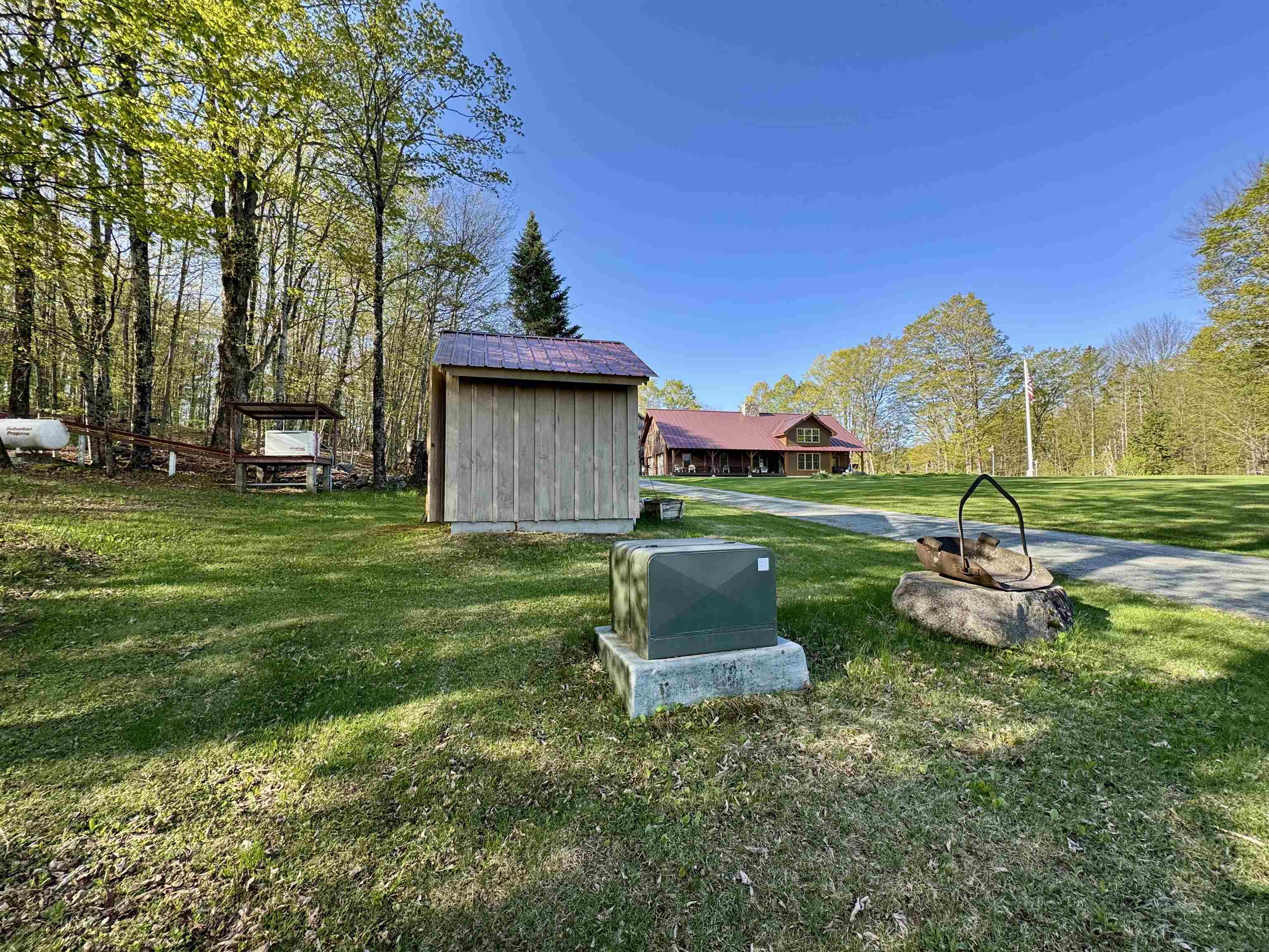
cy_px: 476
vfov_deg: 85.7
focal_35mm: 14
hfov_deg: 102.1
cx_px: 634
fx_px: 513
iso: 40
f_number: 2.2
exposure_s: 1/352
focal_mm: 2.22
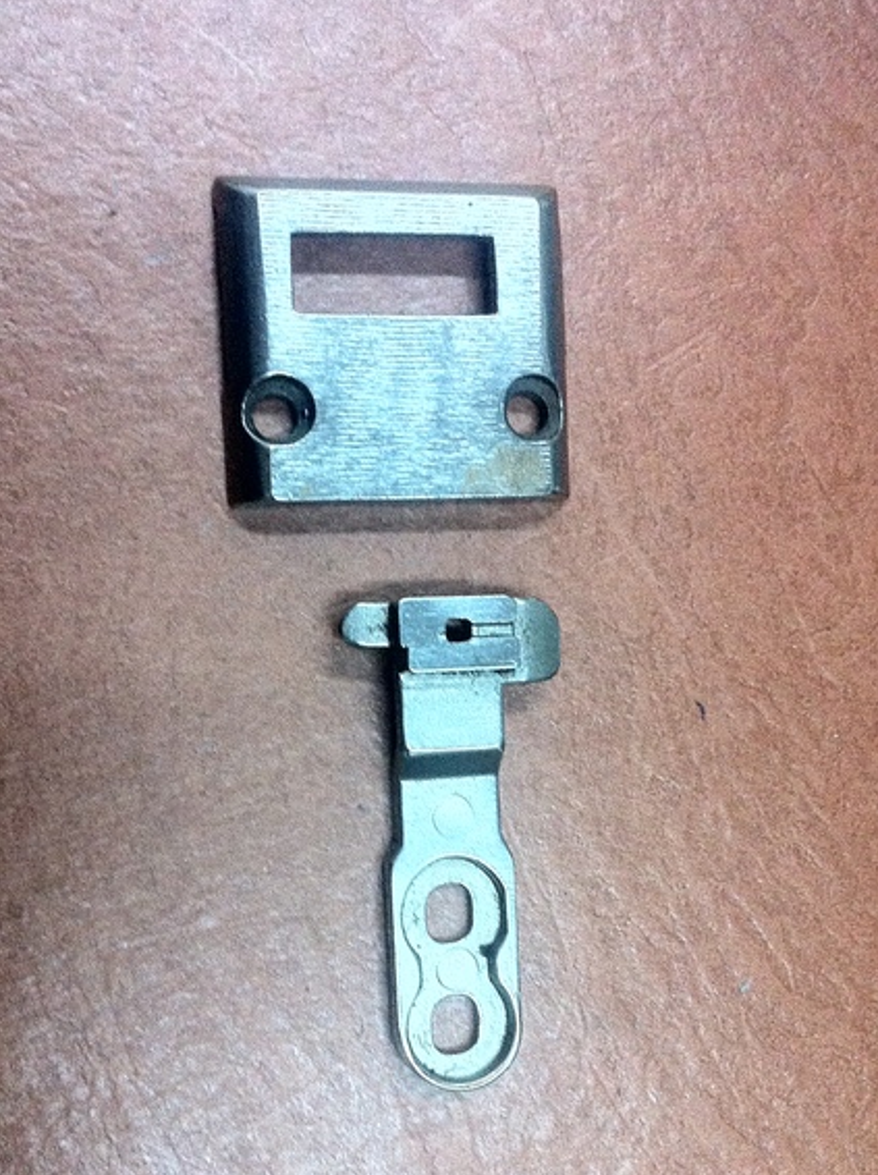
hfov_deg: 30.8
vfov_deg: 40.3
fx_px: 1593
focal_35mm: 47
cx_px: 386
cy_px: 718
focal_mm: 3.85
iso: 250
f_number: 2.8
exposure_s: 1/17
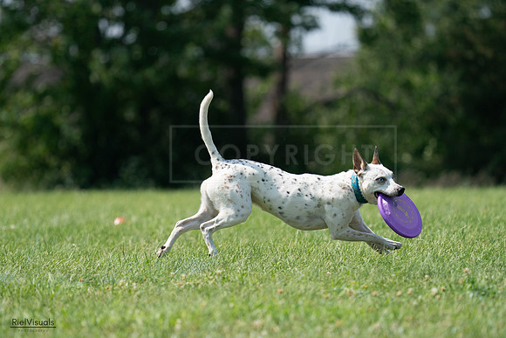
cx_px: 247
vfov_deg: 3.6
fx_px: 5421
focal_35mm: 386
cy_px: 169
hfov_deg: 5.3
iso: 640
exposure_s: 1/4000
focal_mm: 371
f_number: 6.3
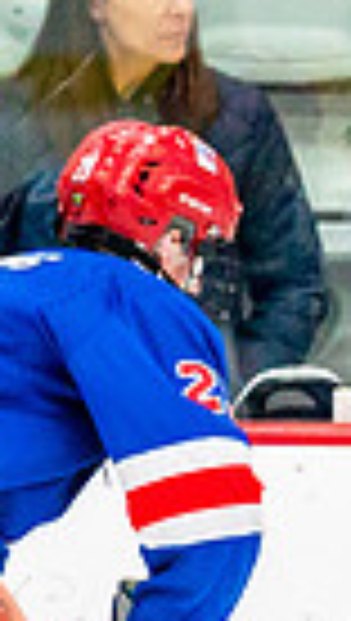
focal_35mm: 1252
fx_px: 20640
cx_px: 1240
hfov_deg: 1.0
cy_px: 822
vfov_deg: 1.7
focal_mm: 200
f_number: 2.8
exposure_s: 1/1250
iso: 3200
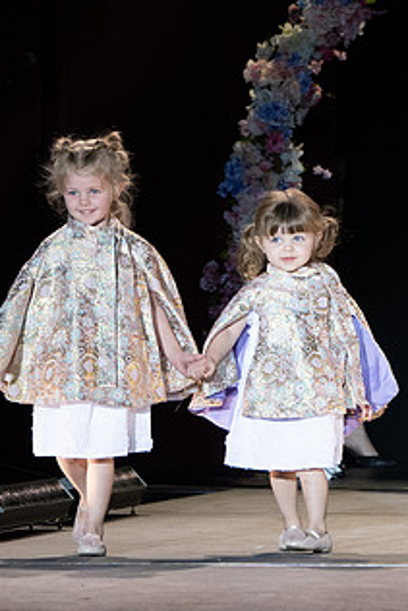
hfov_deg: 3.7
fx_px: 6351
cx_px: 153
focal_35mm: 374
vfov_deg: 5.5
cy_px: 66
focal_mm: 110
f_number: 5.6
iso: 1000
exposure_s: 1/250
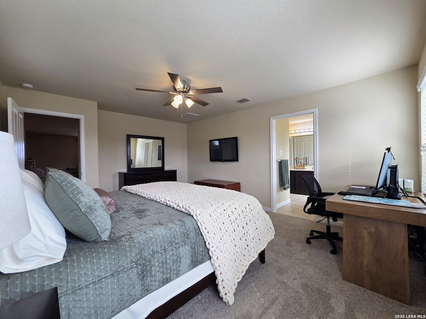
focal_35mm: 13
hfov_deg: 106.2
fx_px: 160
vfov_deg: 89.9
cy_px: 160
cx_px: 213
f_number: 2.2
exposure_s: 1/120
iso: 100
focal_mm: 2.2
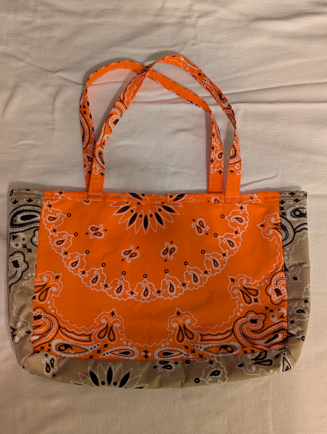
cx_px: 164
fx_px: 616
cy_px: 217
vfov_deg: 38.9
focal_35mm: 49
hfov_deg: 29.7
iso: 297
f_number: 1.68
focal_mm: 6.9
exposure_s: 1/24
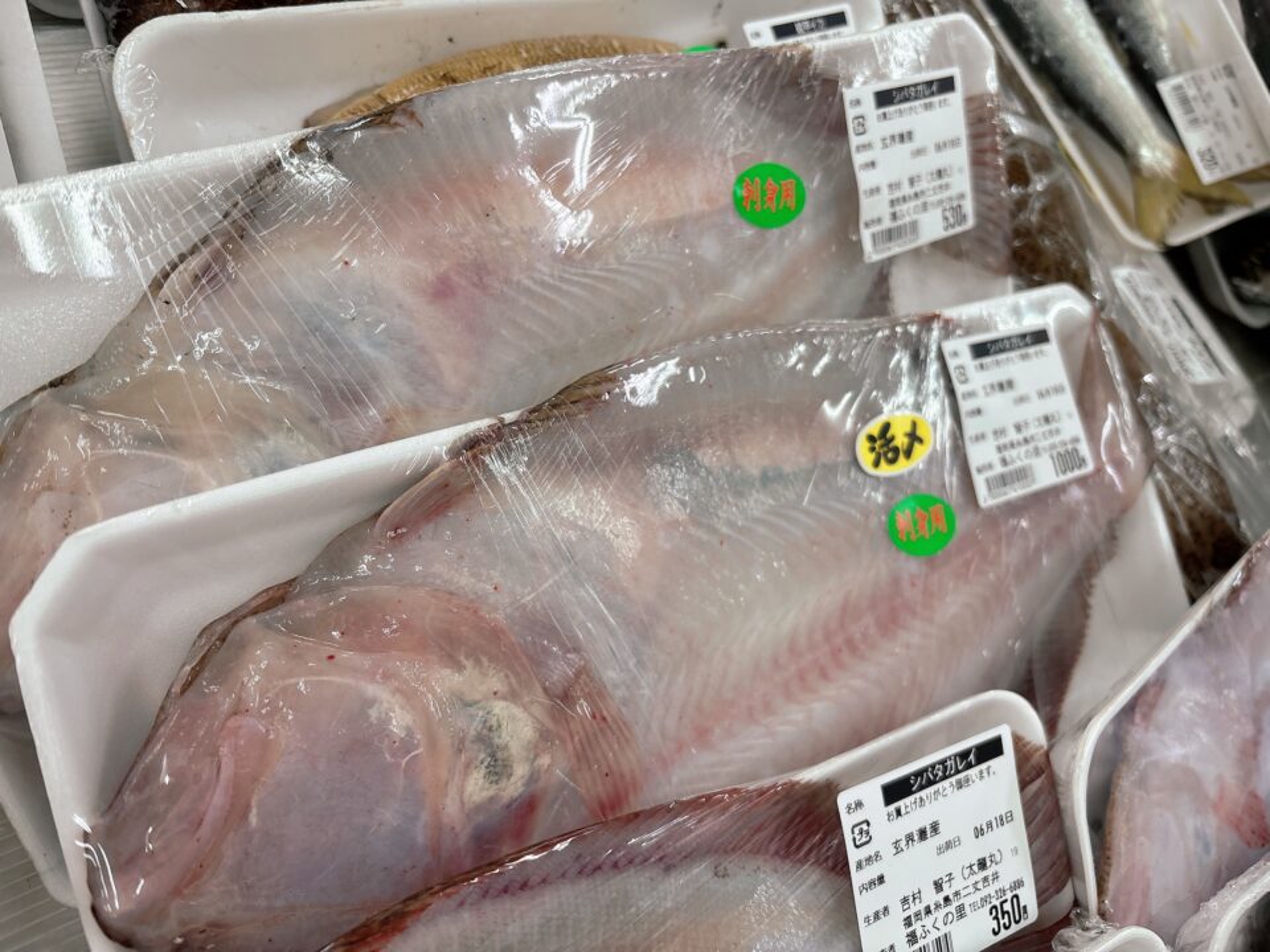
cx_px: 635
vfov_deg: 53.1
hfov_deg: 67.3
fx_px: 954
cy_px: 476
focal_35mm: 26
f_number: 1.6
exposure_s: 1/120
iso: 100
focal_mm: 5.96
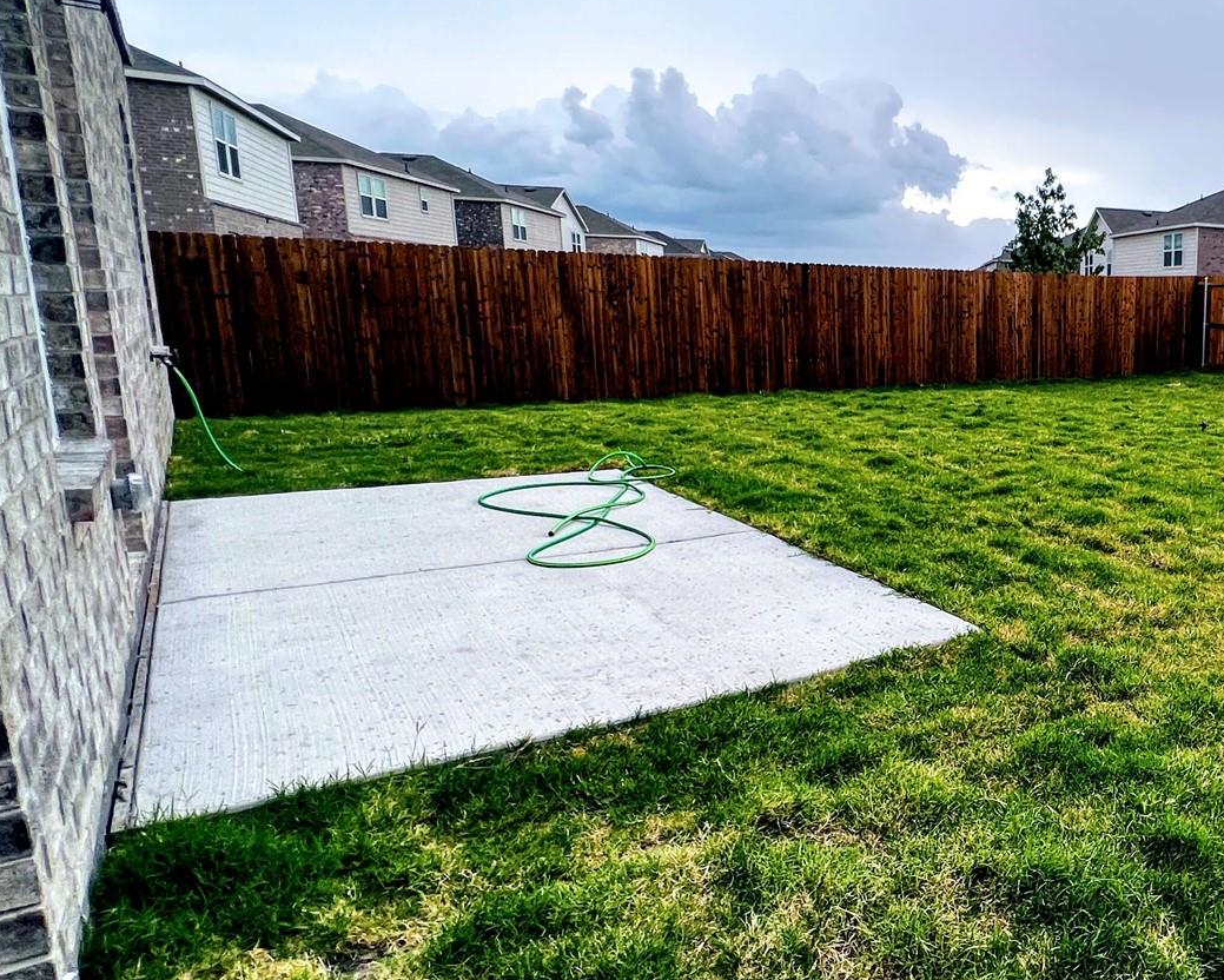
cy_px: 472
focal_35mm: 25
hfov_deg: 56.6
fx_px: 906
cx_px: 1146
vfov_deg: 56.8
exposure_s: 1/99
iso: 50
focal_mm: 1.57
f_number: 1.8
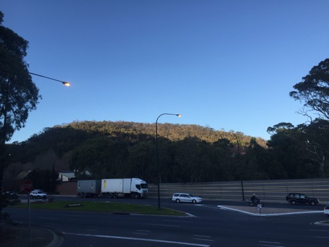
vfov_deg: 48.2
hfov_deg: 61.7
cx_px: 164
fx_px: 276
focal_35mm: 29
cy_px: 124
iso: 32
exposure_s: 1/628
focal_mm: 4.15
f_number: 2.2
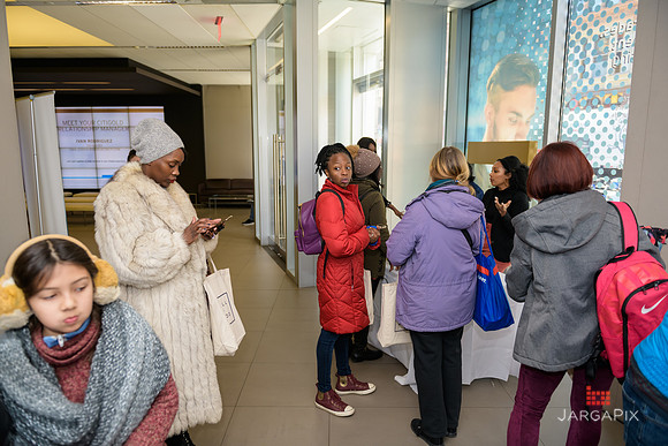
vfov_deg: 53.2
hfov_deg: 73.7
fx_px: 445
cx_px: 334
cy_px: 223
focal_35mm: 24
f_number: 3.2
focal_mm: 24
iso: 200
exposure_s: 1/125
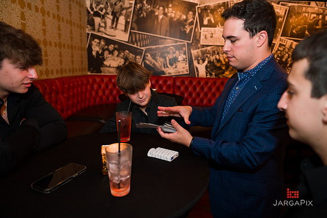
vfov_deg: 52.9
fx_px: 219
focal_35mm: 24
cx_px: 164
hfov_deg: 73.6
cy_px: 109
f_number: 3.2
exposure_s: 1/200
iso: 1250
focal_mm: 24
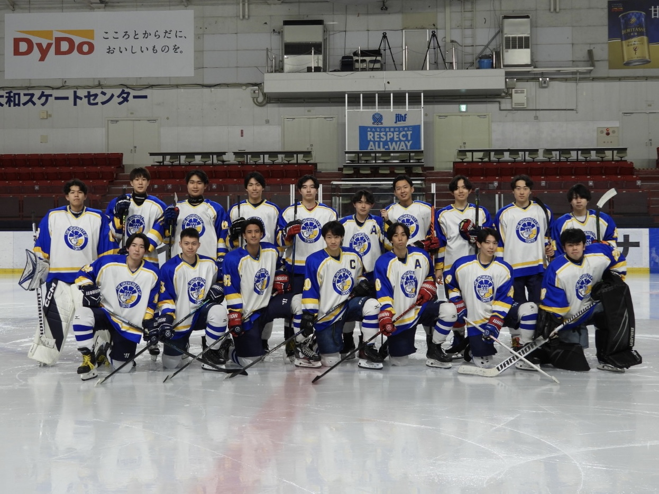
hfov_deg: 38.2
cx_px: 330
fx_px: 952
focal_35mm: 50
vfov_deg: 29.1
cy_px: 247
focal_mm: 8.9
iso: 100
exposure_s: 1/50
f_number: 3.5
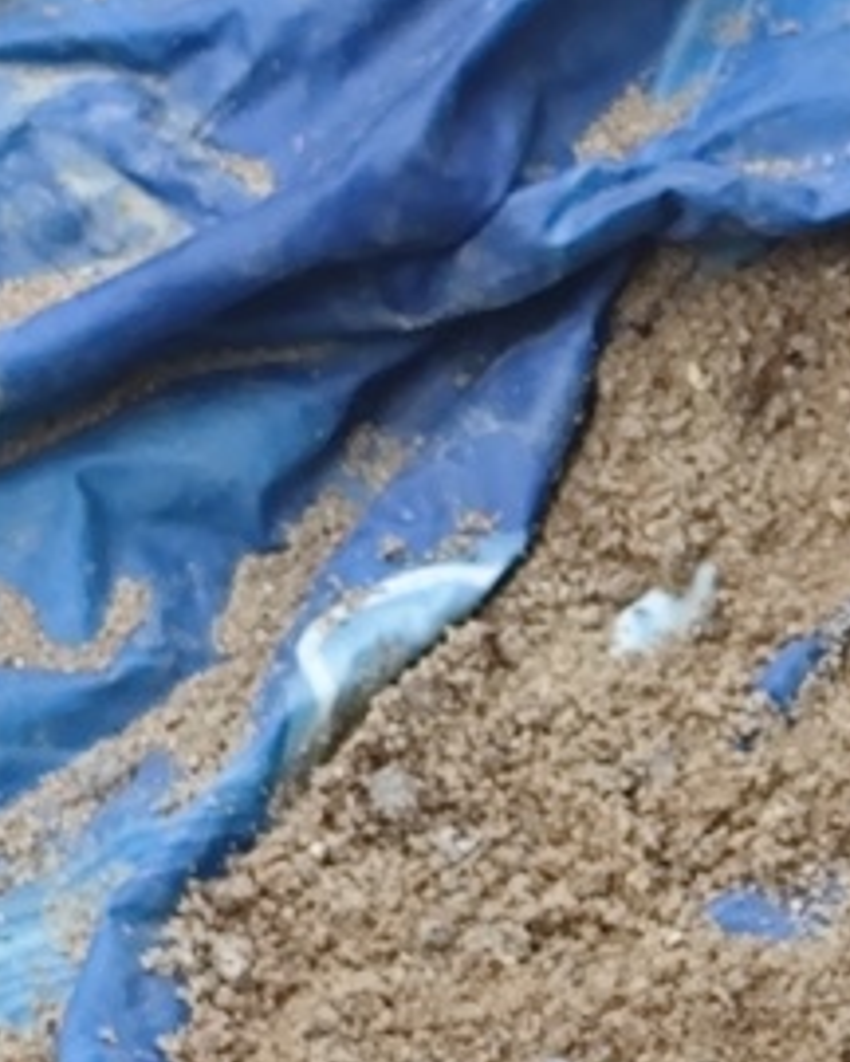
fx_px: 10912
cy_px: 1780
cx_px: 1554
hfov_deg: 4.4
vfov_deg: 5.5
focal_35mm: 347
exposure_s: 1/100
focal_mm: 5.84
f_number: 1.6
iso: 125
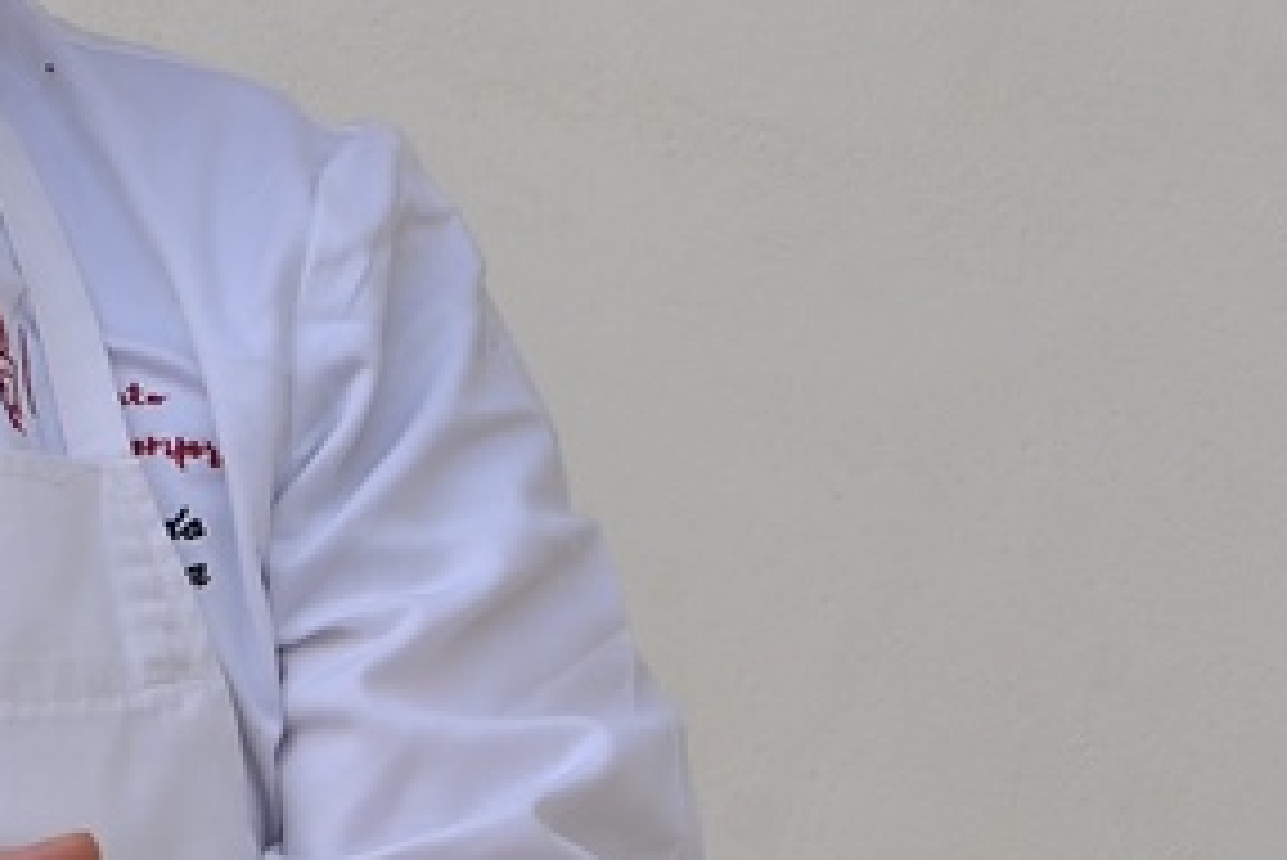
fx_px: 9943
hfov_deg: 7.3
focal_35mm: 278
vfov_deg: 4.9
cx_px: -448
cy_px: 369
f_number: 9
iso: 200
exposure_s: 1/320
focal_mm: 58
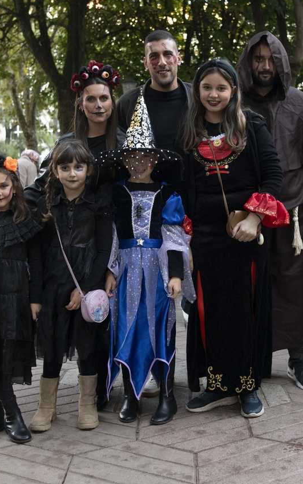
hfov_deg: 27.9
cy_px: 205
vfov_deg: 43.4
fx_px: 608
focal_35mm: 46
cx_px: 176
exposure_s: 1/320
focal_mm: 24
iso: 2500
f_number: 3.2
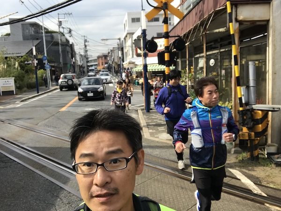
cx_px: 140
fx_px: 260
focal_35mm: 32
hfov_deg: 56.8
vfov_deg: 44.2
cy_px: 106
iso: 25
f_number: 2.2
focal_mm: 2.87
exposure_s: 1/616
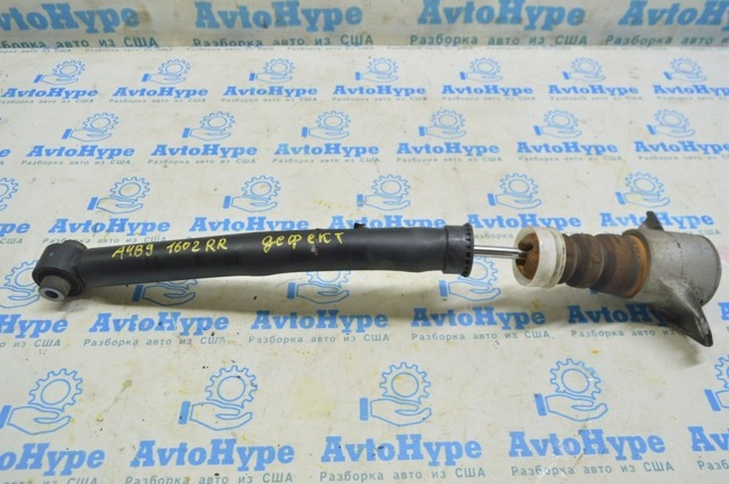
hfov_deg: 67.4
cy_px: 242
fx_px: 546
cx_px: 364
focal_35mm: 27
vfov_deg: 47.8
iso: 400
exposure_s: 1/20
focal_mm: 18
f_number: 5.6
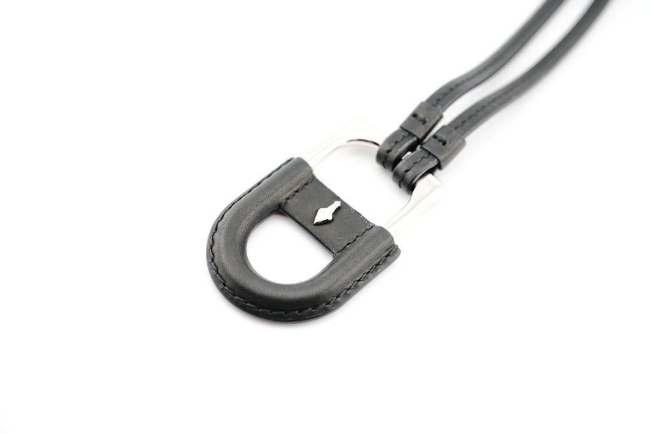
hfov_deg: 39.6
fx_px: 904
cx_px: 326
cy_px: 217
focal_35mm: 50
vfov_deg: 27.0
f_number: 4
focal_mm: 50
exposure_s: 1/60
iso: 100
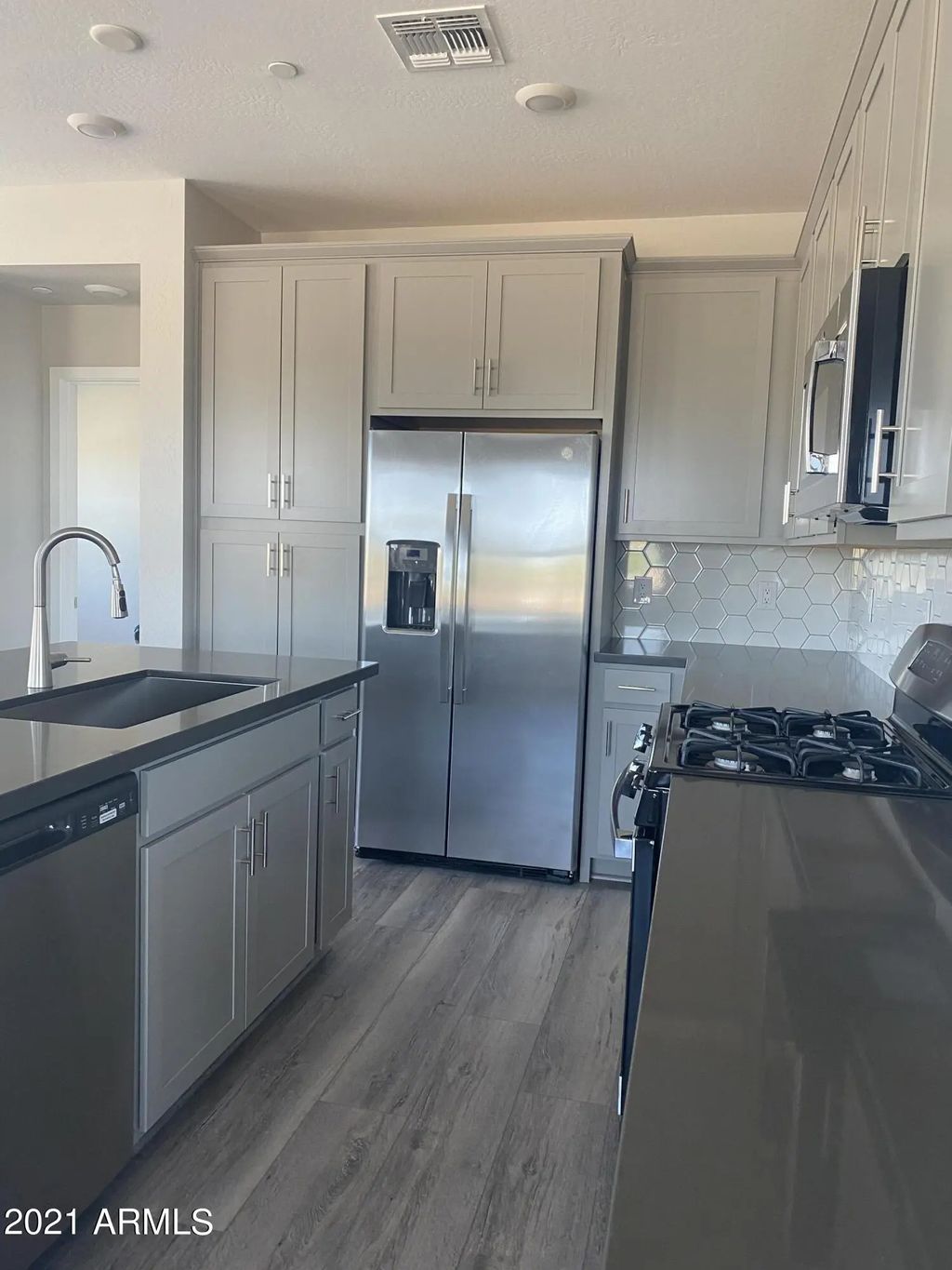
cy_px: 635
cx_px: 476
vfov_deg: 67.3
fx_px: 953
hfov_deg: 53.1
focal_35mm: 26
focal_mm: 4.25
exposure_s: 1/63
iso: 80
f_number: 1.8
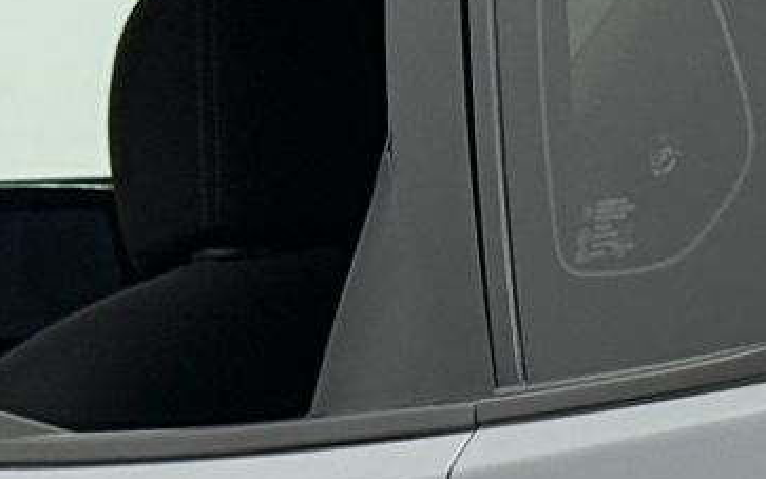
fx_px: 5617
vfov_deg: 4.7
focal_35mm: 269
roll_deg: -0.7
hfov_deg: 7.4
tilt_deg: -14.7
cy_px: 1201
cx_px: 1614
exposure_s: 1/120
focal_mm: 6.76
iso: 250
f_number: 1.78
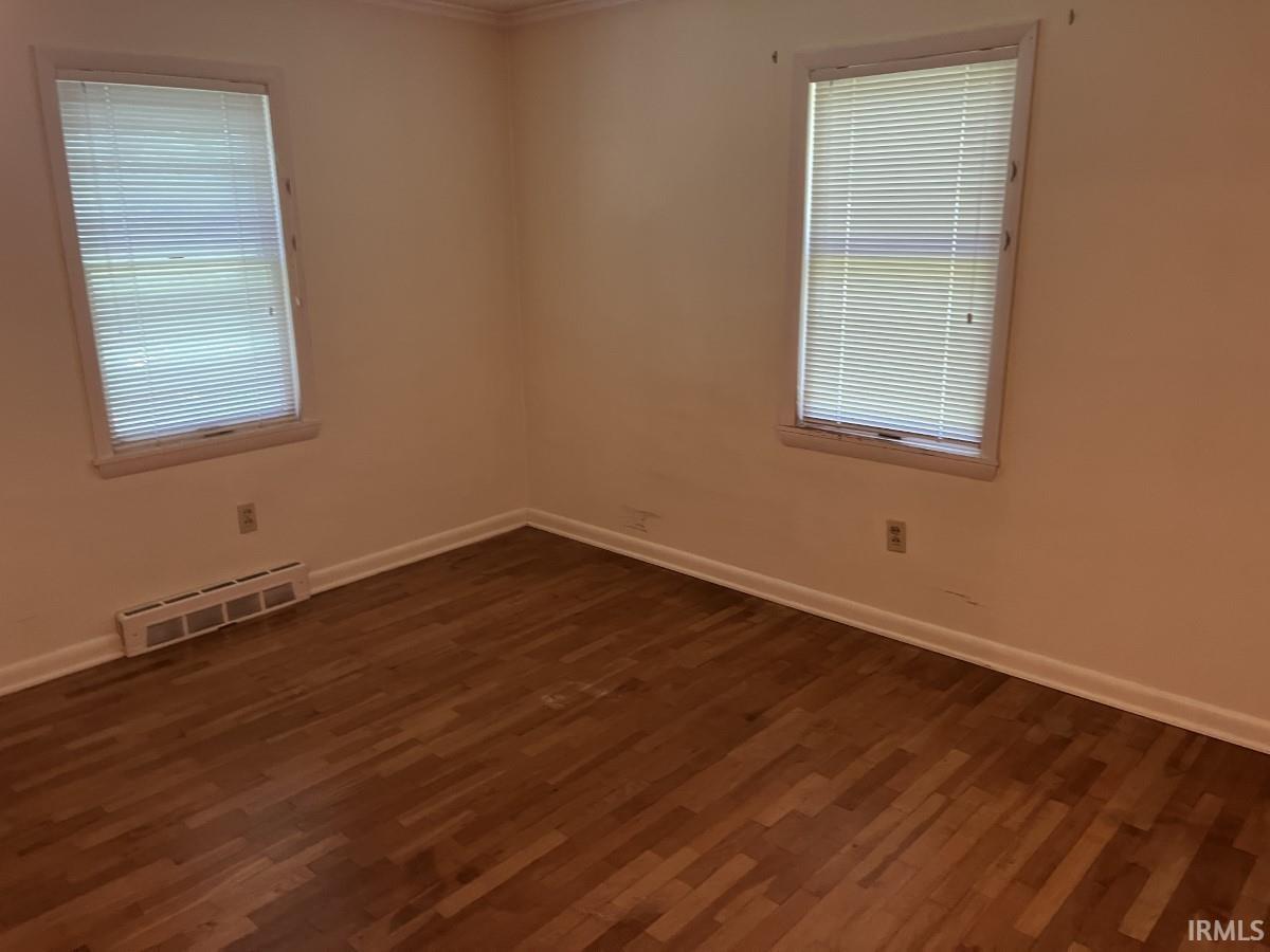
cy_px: 476
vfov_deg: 53.1
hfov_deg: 67.3
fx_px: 954
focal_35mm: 26
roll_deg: +0.8
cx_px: 635
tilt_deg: -13.3
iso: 320
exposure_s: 1/60
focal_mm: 5.1
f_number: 1.6
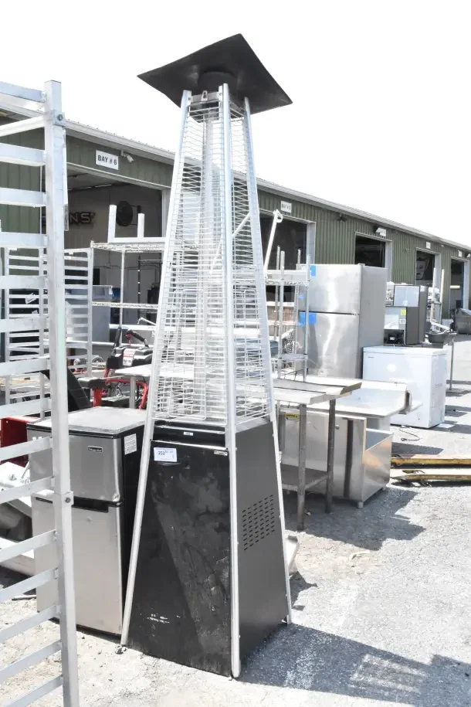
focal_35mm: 34
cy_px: 354
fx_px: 677
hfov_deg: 38.4
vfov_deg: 55.1
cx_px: 236
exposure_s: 1/1250
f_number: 18
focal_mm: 23
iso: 6400
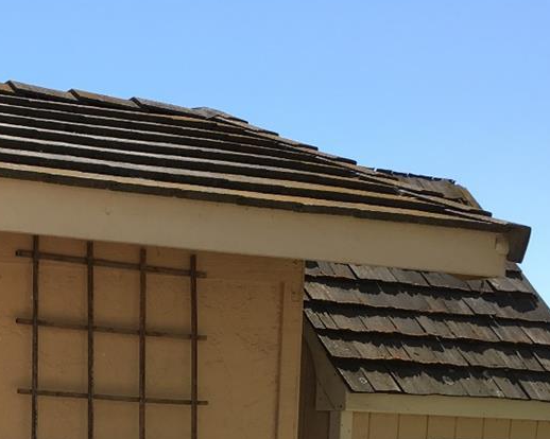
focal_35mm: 82
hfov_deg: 22.1
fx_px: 1334
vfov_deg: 17.6
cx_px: -50
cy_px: 565
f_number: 2.2
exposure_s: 1/905
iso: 25
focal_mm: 4.15
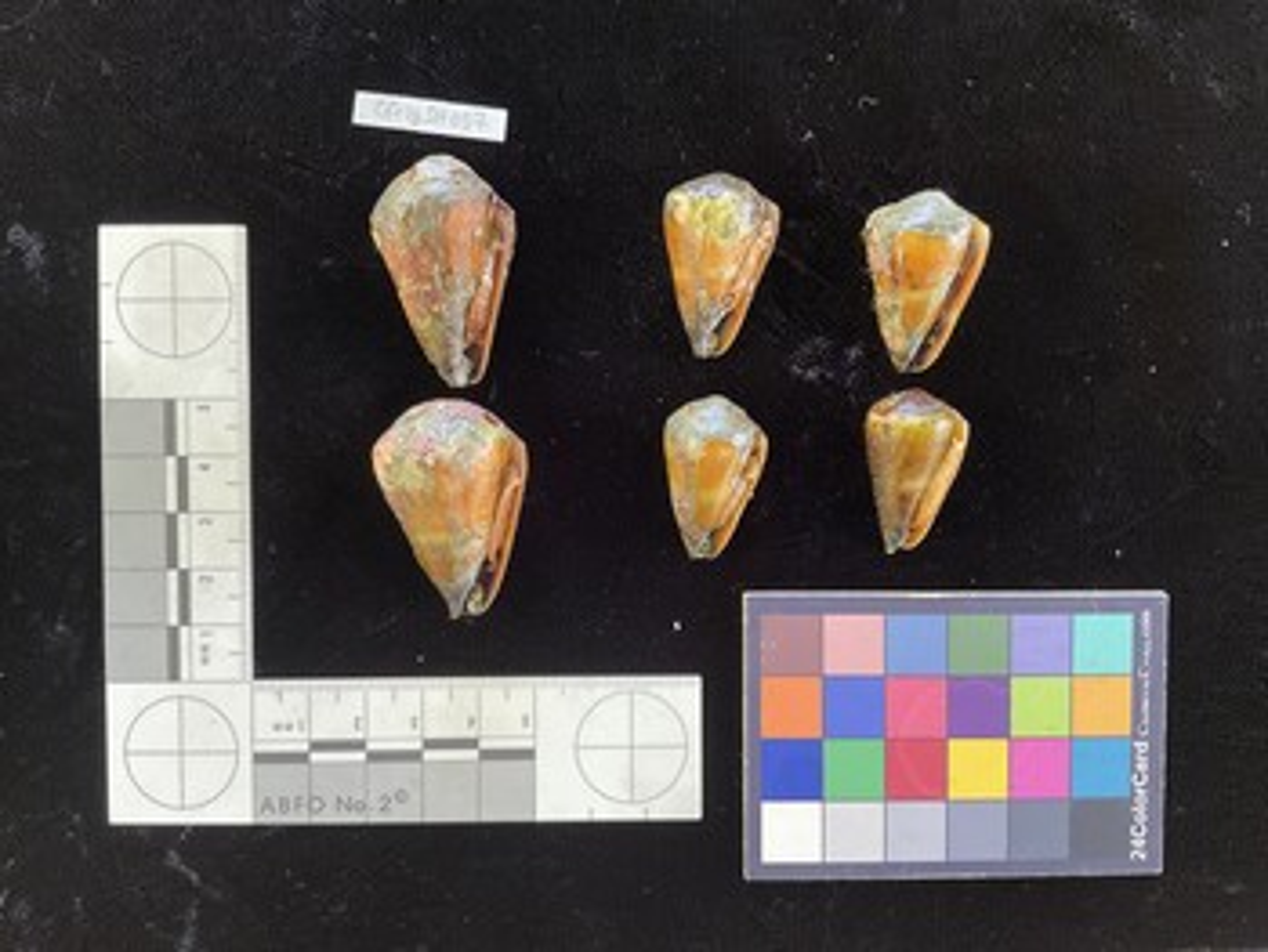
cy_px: 476
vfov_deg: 48.3
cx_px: 634
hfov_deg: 61.6
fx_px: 1063
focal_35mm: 29
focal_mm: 3
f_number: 1.8
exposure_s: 1/50
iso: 80
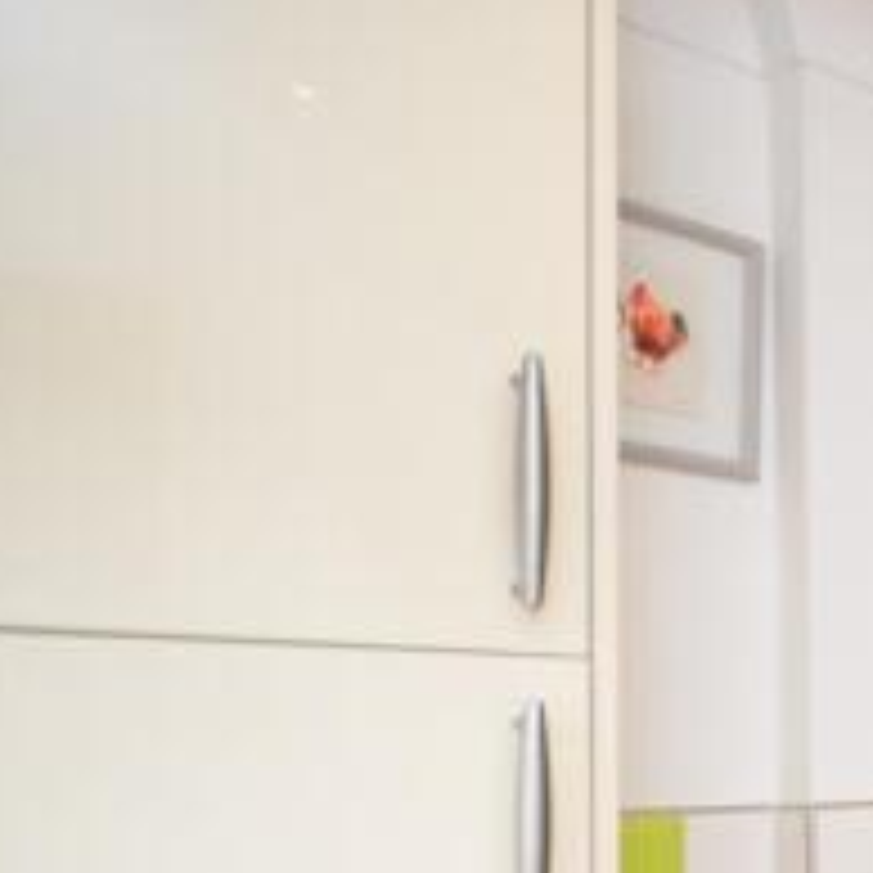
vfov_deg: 37.4
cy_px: 734
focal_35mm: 43
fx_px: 1227
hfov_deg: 24.7
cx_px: 1444
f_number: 5
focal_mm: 10
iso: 200
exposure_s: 1/30
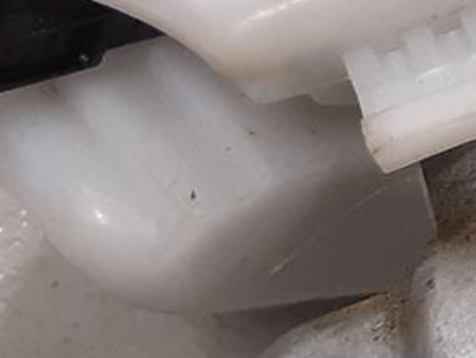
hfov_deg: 10.1
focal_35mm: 186
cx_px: 814
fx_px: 2560
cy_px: -95
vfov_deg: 7.9
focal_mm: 3.93
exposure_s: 1/50
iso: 160
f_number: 1.7
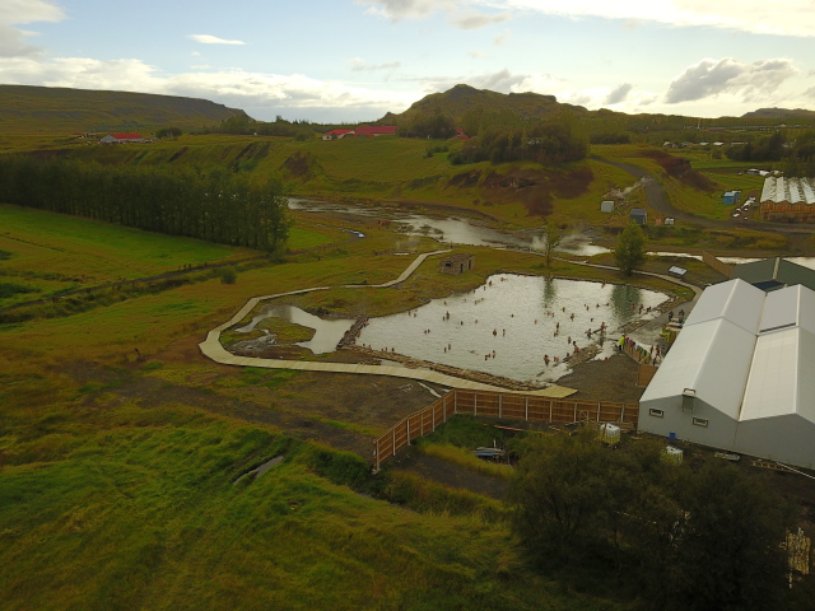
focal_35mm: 26
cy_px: 306
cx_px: 408
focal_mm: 4.73
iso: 162
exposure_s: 1/100
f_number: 2.2
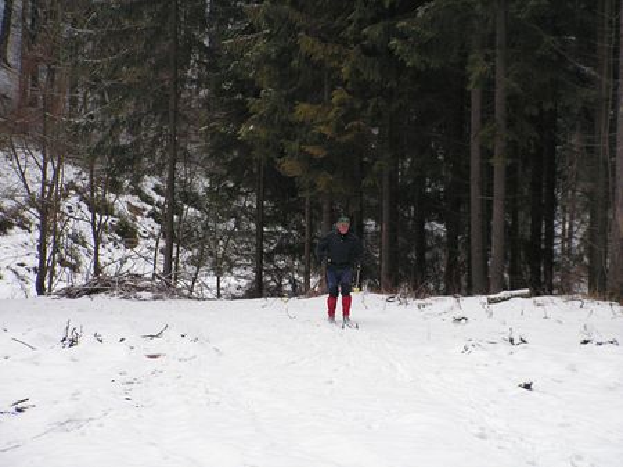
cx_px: 312
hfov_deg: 14.5
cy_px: 234
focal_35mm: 136
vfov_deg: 10.9
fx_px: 2446
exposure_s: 1/250
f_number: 3.4
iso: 64
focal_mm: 22.8
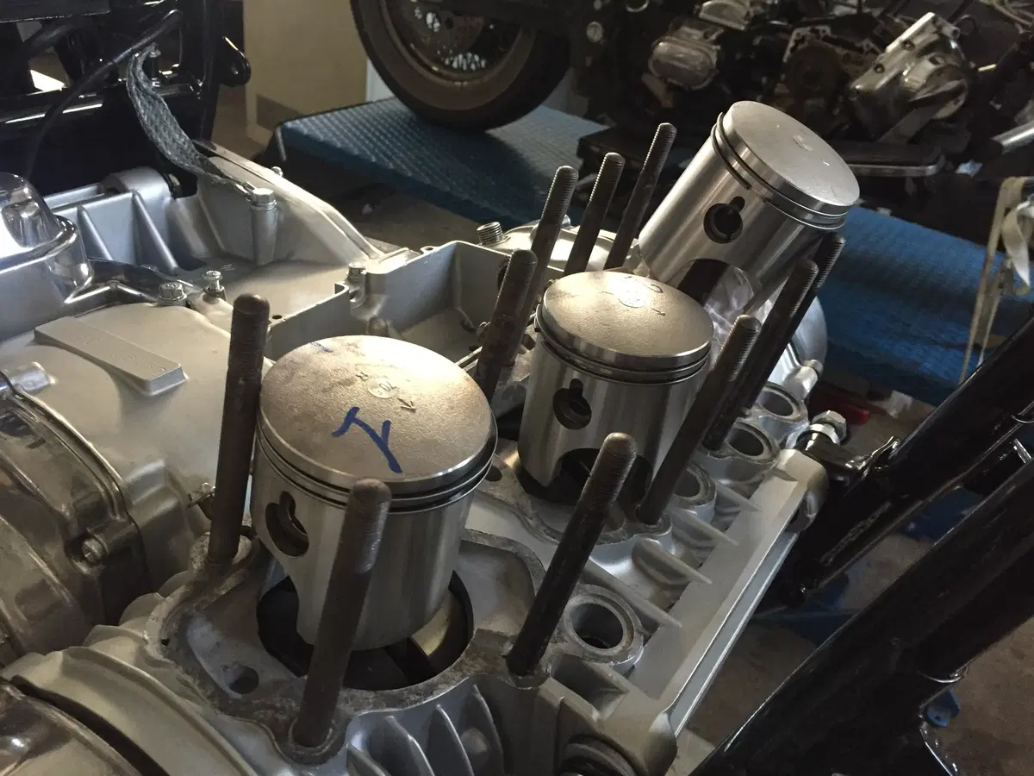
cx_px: 517
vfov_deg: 48.2
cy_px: 388
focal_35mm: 29
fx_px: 866
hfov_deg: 61.7
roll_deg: -10.3
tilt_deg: -32.6
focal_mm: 4.15
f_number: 2.2
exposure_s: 1/25
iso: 250
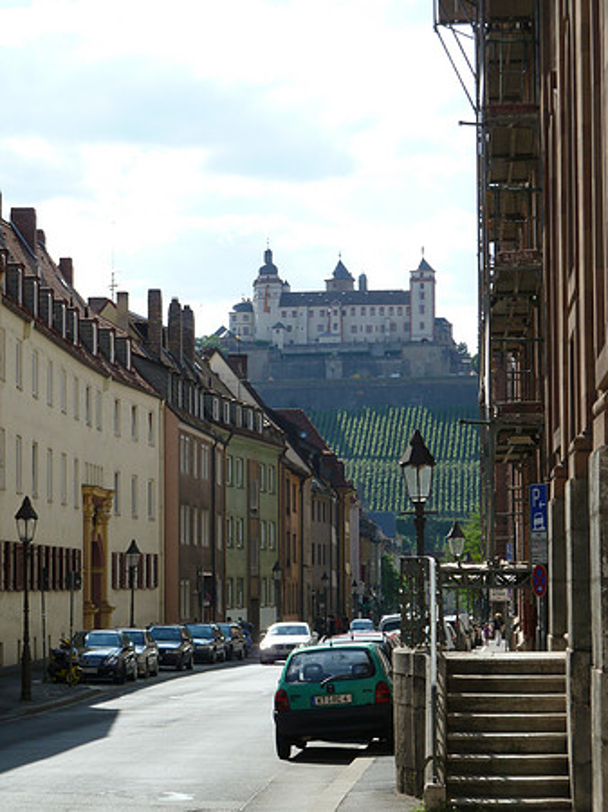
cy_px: 406
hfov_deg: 13.3
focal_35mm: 111
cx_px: 304
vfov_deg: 17.7
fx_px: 2602
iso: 80
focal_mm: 18.2
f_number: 5.6
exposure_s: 1/250
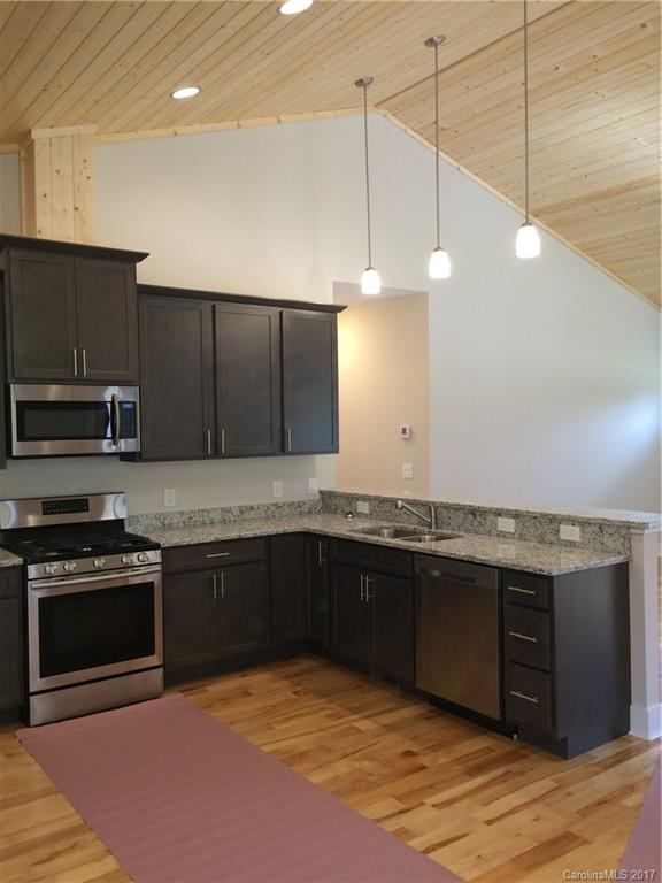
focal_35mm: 29
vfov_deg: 61.7
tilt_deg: -2.7
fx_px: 739
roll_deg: +1.3
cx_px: 331
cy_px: 442
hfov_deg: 48.2
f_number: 2.2
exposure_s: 1/30
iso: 80
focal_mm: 4.15
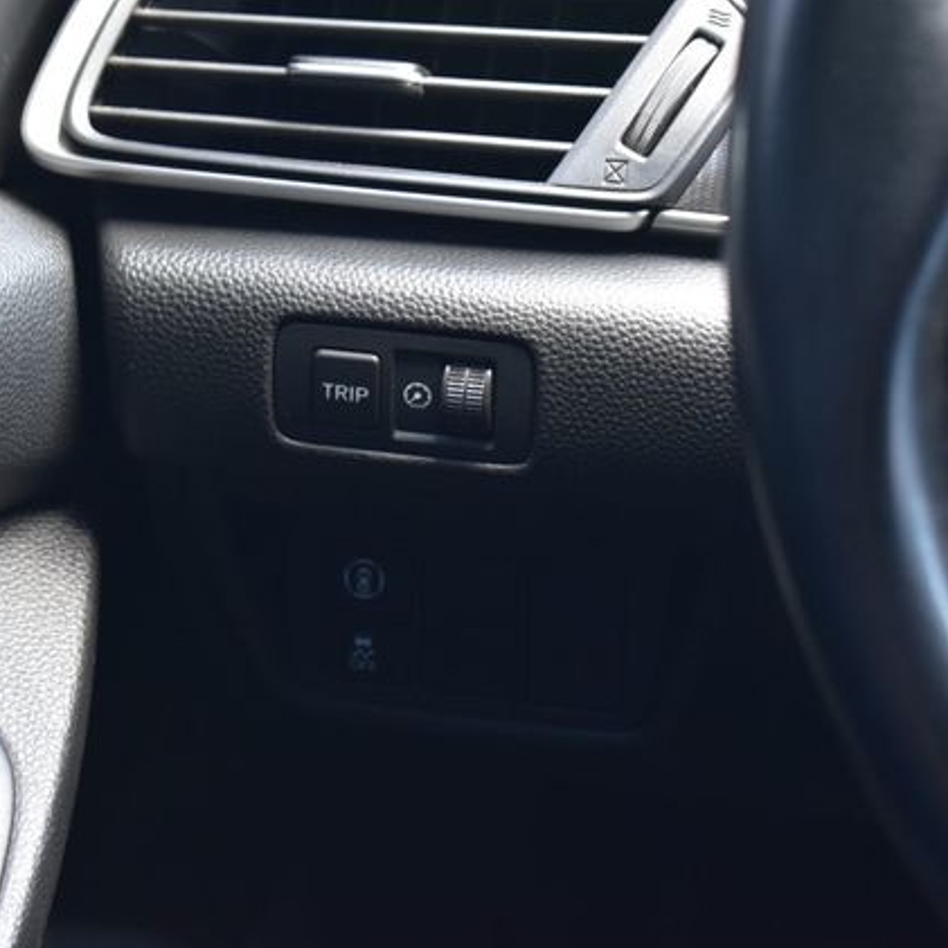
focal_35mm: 107
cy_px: 477
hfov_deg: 16.3
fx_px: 3304
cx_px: 336
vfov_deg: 16.3
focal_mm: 55
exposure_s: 1/15
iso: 1000
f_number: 6.3
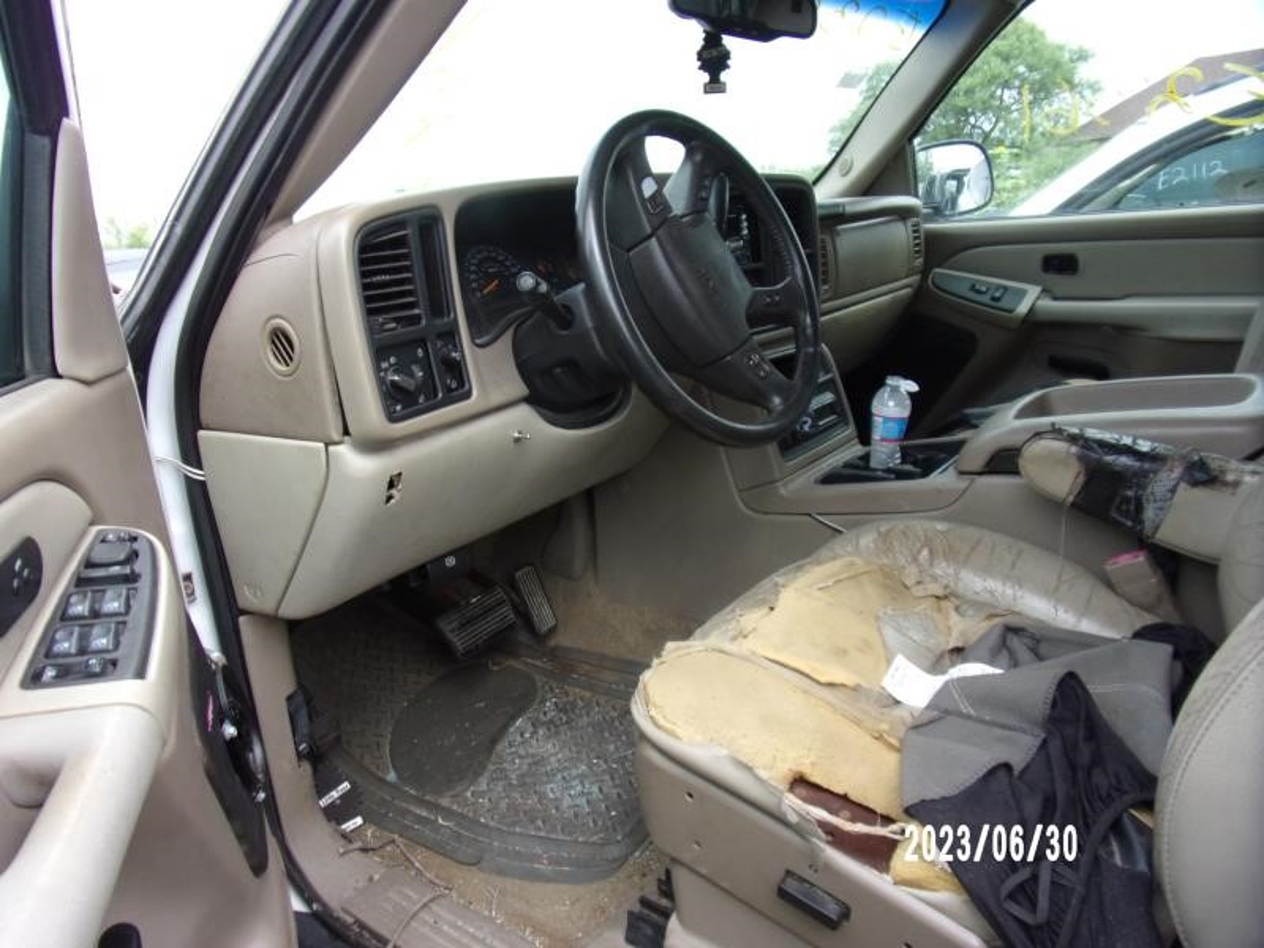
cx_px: 632
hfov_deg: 71.6
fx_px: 876
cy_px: 474
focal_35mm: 24
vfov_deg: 56.8
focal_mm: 4.3
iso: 80
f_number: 3.3
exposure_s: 1/160
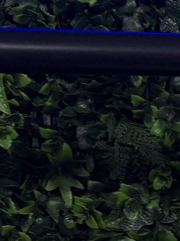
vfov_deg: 18.2
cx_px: 369
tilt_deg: -5.0
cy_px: 270
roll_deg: -0.3
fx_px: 721
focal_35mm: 104
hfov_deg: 12.4
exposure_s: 1/84
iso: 125
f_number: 1.78
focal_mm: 6.76
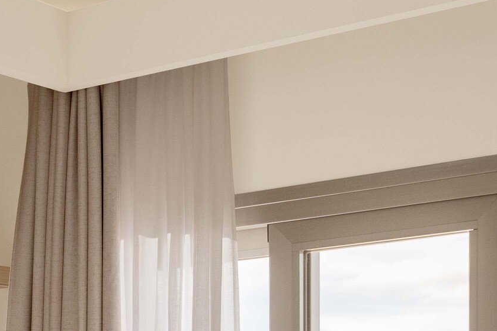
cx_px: -238
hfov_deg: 16.8
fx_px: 1532
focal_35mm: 111
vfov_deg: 11.7
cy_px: 517
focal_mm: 28
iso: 200
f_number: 10
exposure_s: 1/3
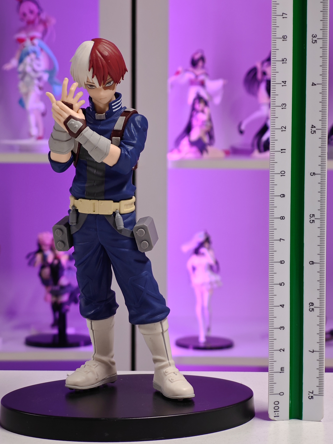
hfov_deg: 16.4
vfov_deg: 21.8
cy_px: 221
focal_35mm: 90
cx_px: 151
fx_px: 1154
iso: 400
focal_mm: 7.48
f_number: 2.4
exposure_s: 1/21
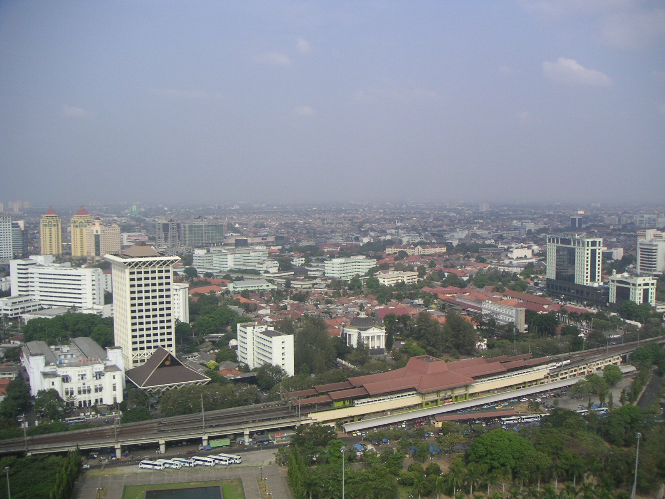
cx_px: 332
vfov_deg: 38.7
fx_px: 711
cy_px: 250
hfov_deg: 50.1
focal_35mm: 37
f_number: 6.7
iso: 50
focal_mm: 5.7
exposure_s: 1/180
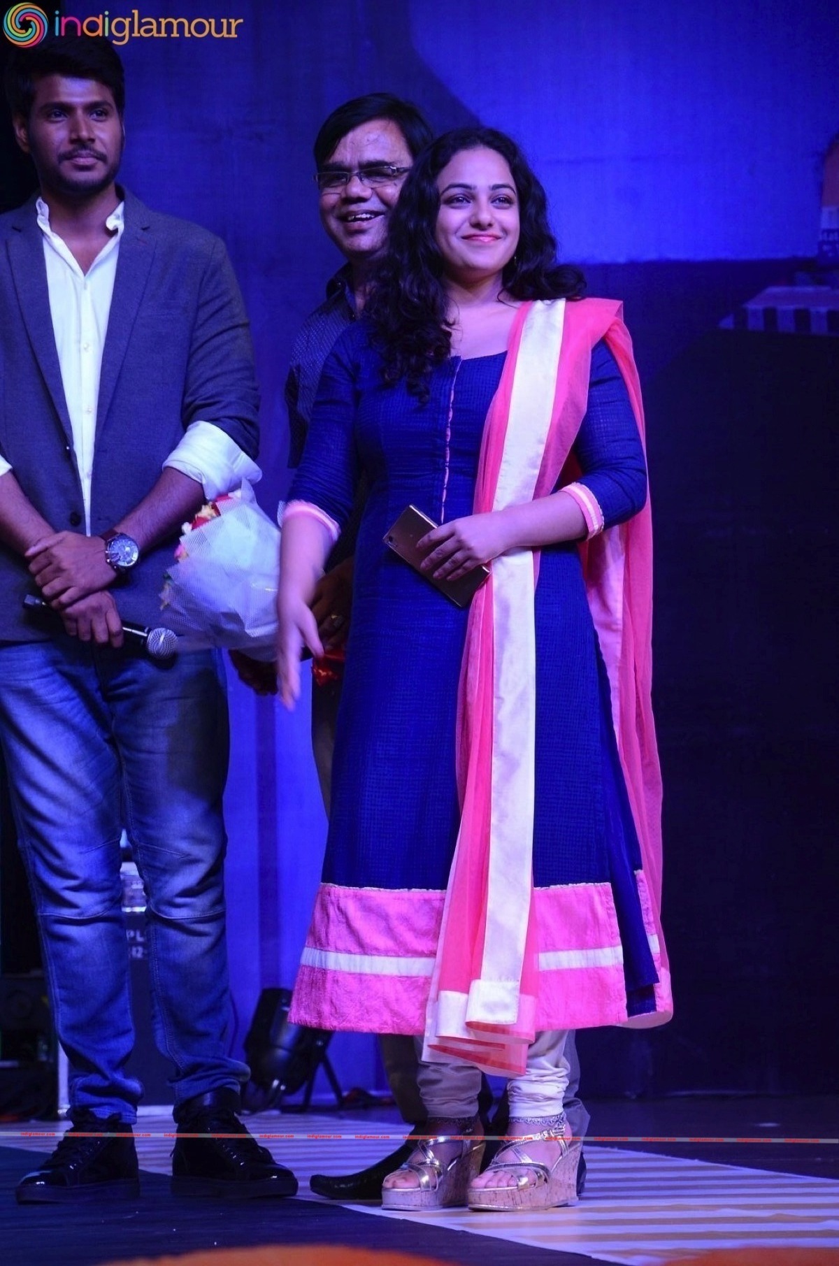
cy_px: 633
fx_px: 5529
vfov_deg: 13.1
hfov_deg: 8.7
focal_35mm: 158
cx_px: 420
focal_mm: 105
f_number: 5.6
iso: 1600
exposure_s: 1/125
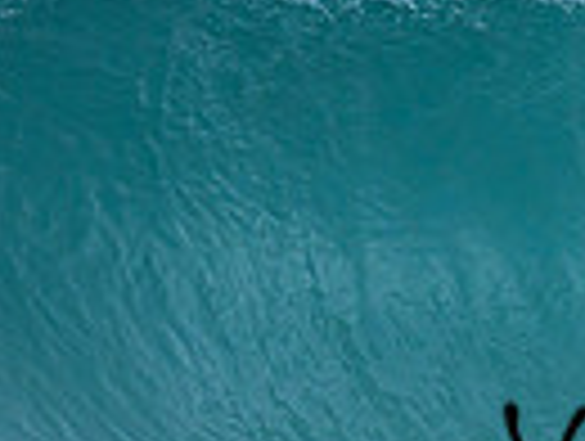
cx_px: 1122
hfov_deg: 0.5
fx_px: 64964
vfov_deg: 0.4
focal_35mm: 3837
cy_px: 331
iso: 720
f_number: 6.3
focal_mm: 800
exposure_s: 1/2000
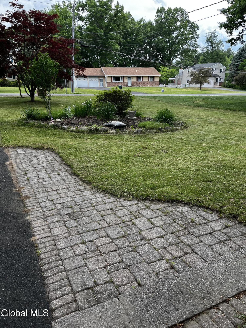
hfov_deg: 53.1
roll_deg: +2.0
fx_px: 246
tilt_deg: -19.3
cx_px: 123
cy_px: 164
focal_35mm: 26
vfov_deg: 67.3
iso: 50
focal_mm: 5.1
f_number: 1.6
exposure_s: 1/571
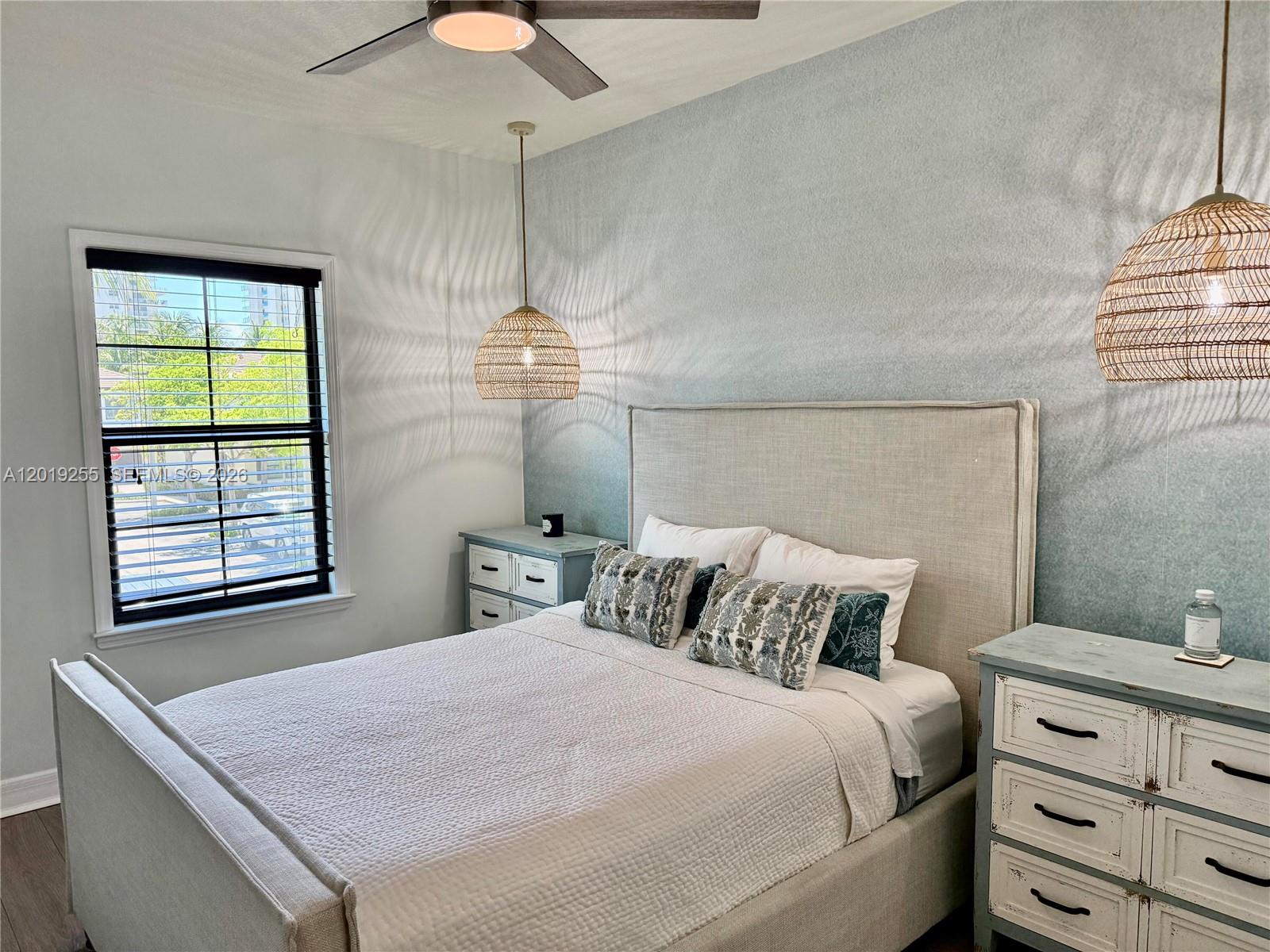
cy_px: 476
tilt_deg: -4.8
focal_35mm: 24
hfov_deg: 71.6
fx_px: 881
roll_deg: +0.3
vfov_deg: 56.8
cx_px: 635
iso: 200
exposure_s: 1/226
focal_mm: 6.76
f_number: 1.78
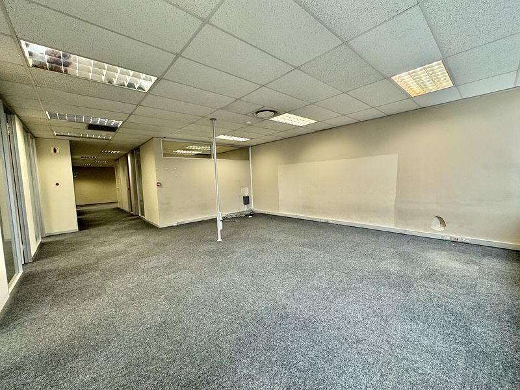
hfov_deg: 102.1
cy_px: 195
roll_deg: +0.9
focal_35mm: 14
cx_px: 260
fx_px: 210
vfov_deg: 85.7
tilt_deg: -4.0
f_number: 2.2
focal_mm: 2.22
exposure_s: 1/50
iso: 160
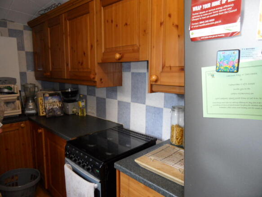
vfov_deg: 56.8
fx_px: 182
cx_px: 131
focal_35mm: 24
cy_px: 98
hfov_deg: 71.6
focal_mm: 3.9
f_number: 3.2
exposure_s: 1/30
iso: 200
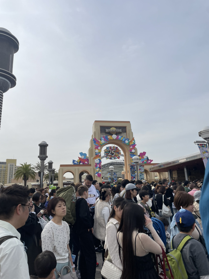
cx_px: 104
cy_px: 140
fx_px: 209
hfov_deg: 53.1
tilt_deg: +13.7
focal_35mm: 26
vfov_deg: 67.3
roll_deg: +2.9
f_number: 1.6
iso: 32
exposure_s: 1/6897
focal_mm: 4.2
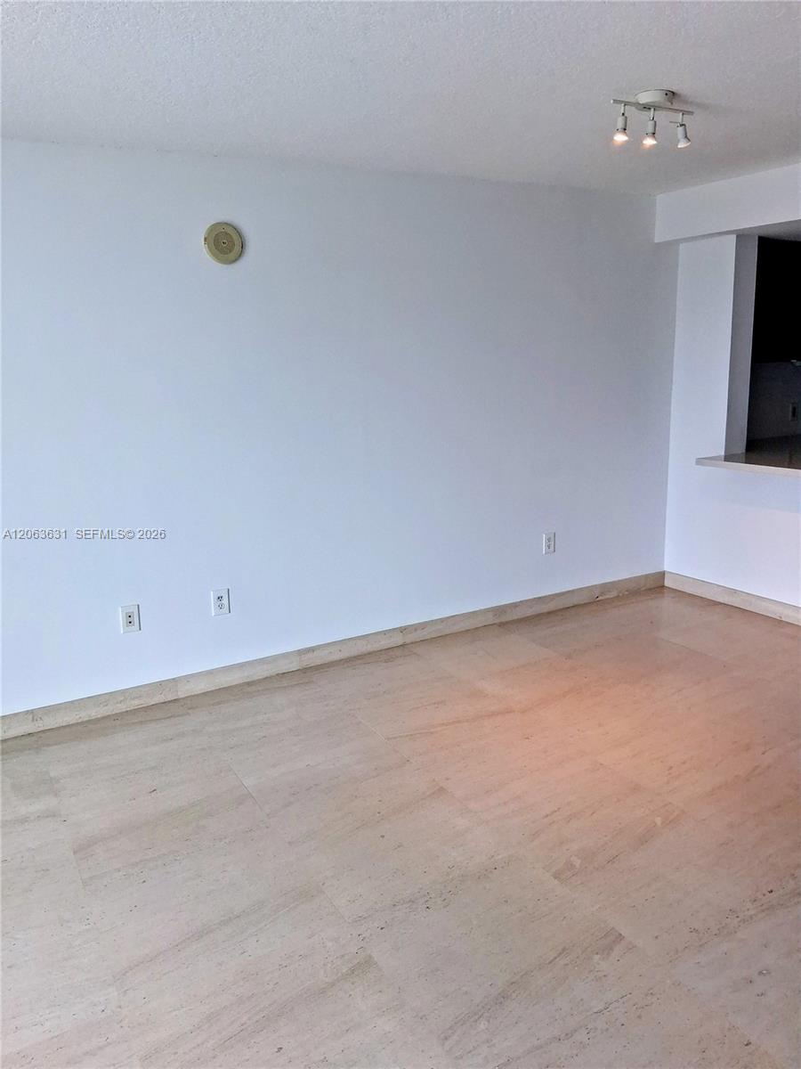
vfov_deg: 67.3
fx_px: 802
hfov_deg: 53.1
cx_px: 400
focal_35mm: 26
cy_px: 534
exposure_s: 1/120
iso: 100
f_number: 1.8
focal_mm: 3.98
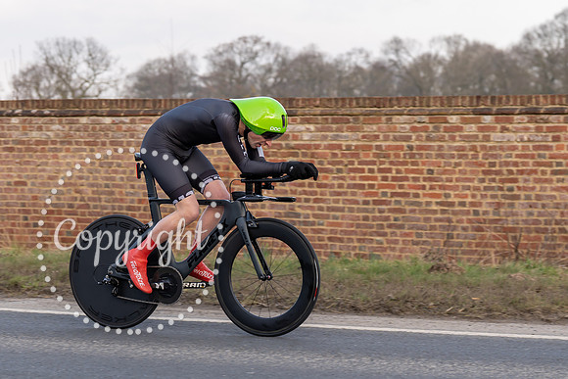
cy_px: 167
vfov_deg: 13.1
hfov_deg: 19.5
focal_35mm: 105
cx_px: 265
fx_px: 1651
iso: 200
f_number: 3.5
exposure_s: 1/800
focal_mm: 70
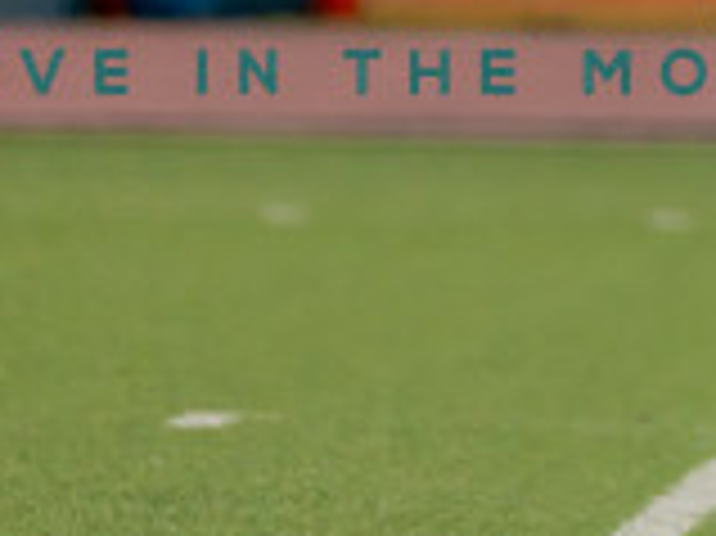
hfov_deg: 1.8
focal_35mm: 1093
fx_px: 22591
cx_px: 936
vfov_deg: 1.4
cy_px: -310
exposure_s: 1/1000
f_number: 2.8
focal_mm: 200
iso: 1000
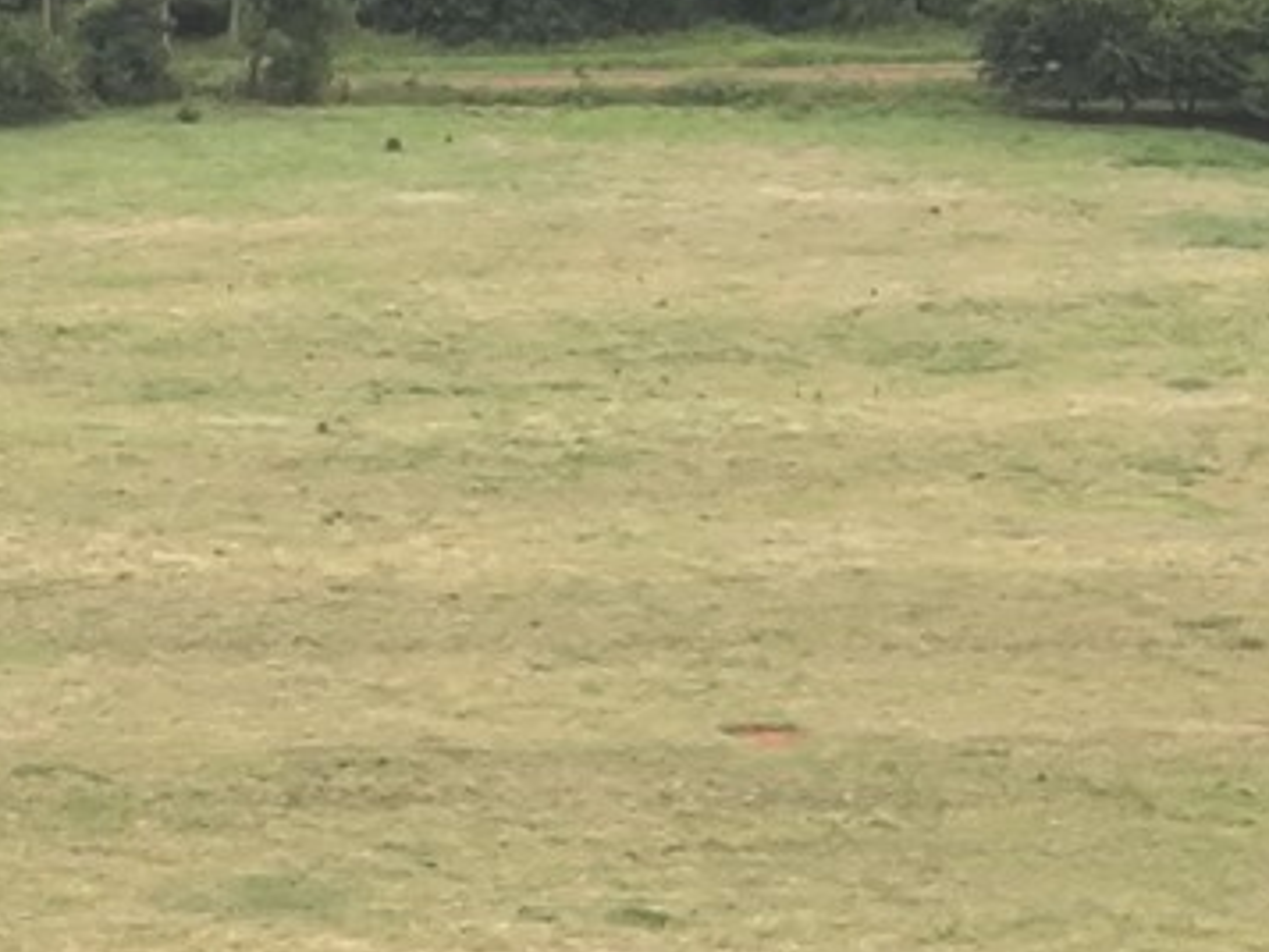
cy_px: 966
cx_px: -75
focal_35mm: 129
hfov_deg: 15.0
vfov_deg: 11.4
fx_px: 4731
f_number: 2.8
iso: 530
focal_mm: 4.4
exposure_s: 1/50
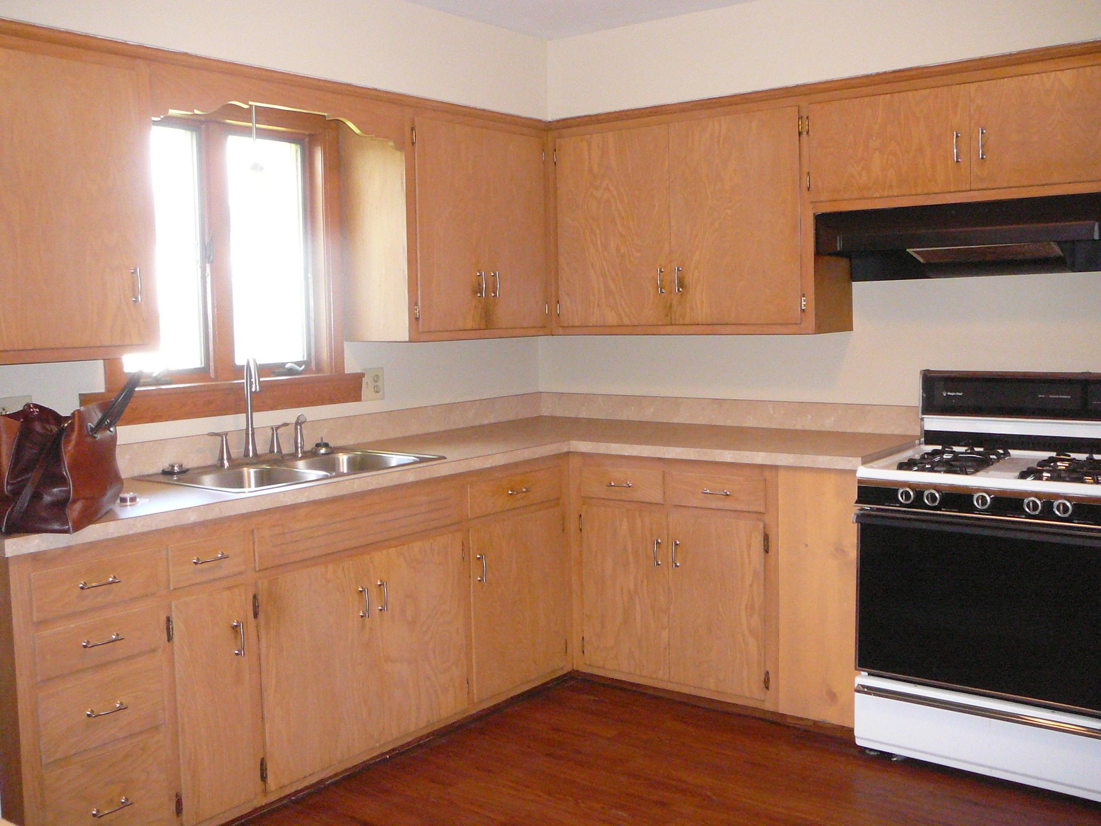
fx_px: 1113
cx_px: 550
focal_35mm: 35
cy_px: 413
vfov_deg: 40.7
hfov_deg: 52.6
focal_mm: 5.2
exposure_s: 1/30
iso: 400
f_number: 2.8
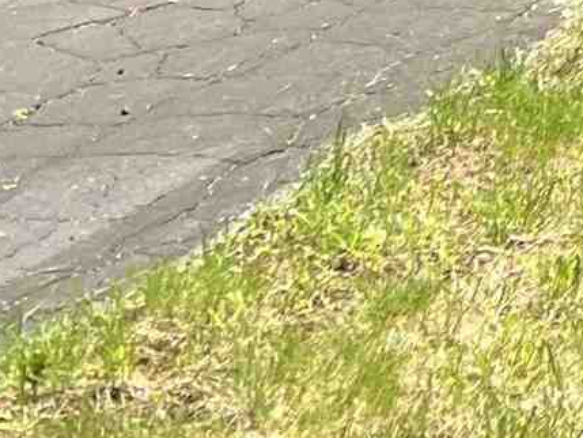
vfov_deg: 7.0
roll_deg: +0.1
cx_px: 1364
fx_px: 3133
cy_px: -985
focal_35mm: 186
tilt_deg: -1.4
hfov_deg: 9.5
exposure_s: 1/1669
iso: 50
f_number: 1.5
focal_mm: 5.7
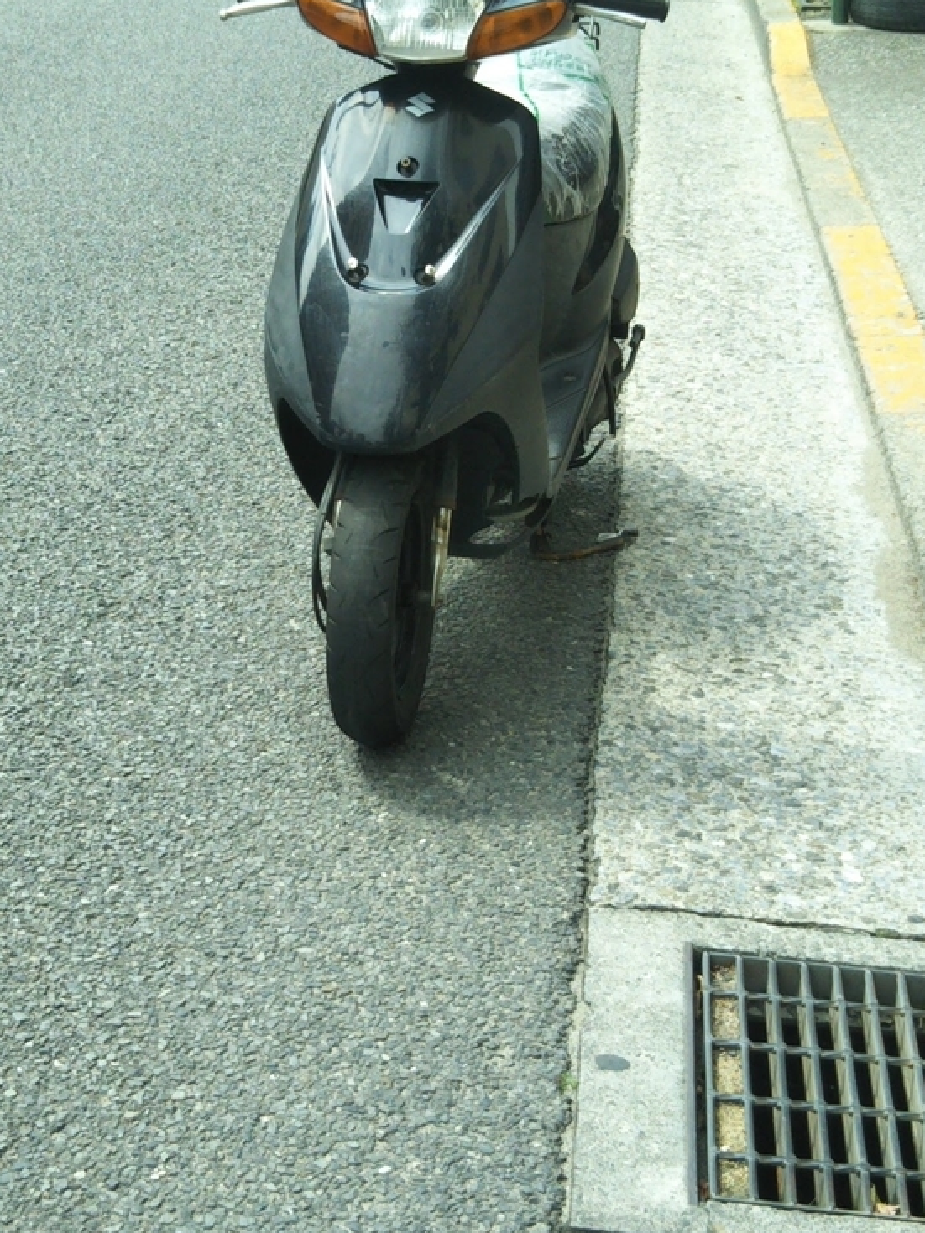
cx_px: 386
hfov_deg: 29.6
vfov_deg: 38.9
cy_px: 617
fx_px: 1746
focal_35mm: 49
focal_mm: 4
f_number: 2.2
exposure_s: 1/342
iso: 27
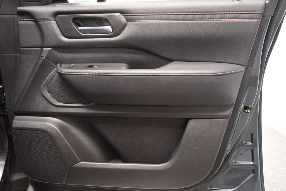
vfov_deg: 36.8
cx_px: 143
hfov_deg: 53.1
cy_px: 96
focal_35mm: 36
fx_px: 286
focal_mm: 24
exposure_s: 1/60
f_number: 3.8
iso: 5000
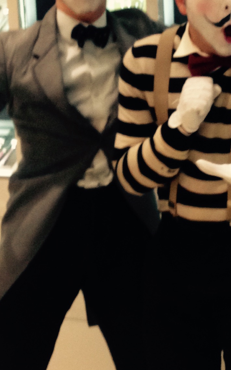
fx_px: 1007
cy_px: 161
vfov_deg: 20.8
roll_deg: +2.2
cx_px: 184
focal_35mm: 100
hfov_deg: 13.0
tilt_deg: -4.9
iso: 125
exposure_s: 1/20
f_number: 2.4
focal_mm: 4.12
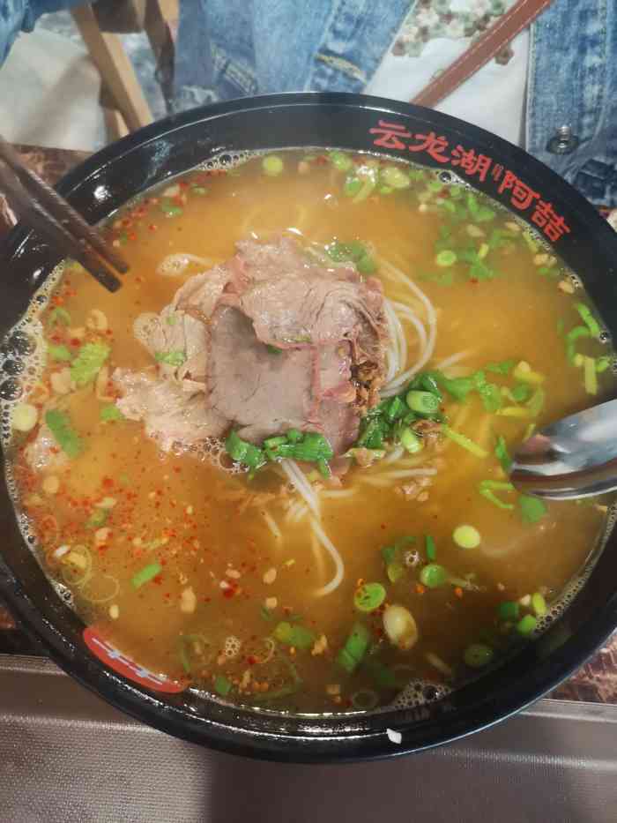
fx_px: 618
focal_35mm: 26
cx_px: 308
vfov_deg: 67.3
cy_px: 412
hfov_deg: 53.1
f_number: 1.8
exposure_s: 1/25
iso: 800
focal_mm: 5.5
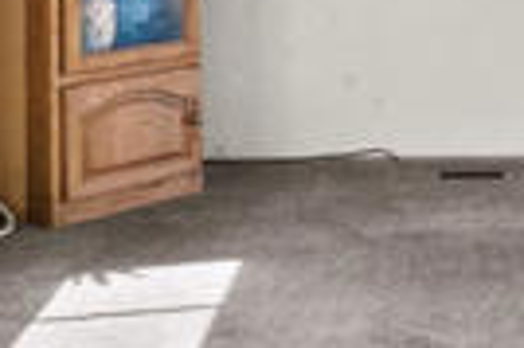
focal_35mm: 86
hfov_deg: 22.7
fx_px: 1250
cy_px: -162
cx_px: 524
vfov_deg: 14.8
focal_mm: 18
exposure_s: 1/2
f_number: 9
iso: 50
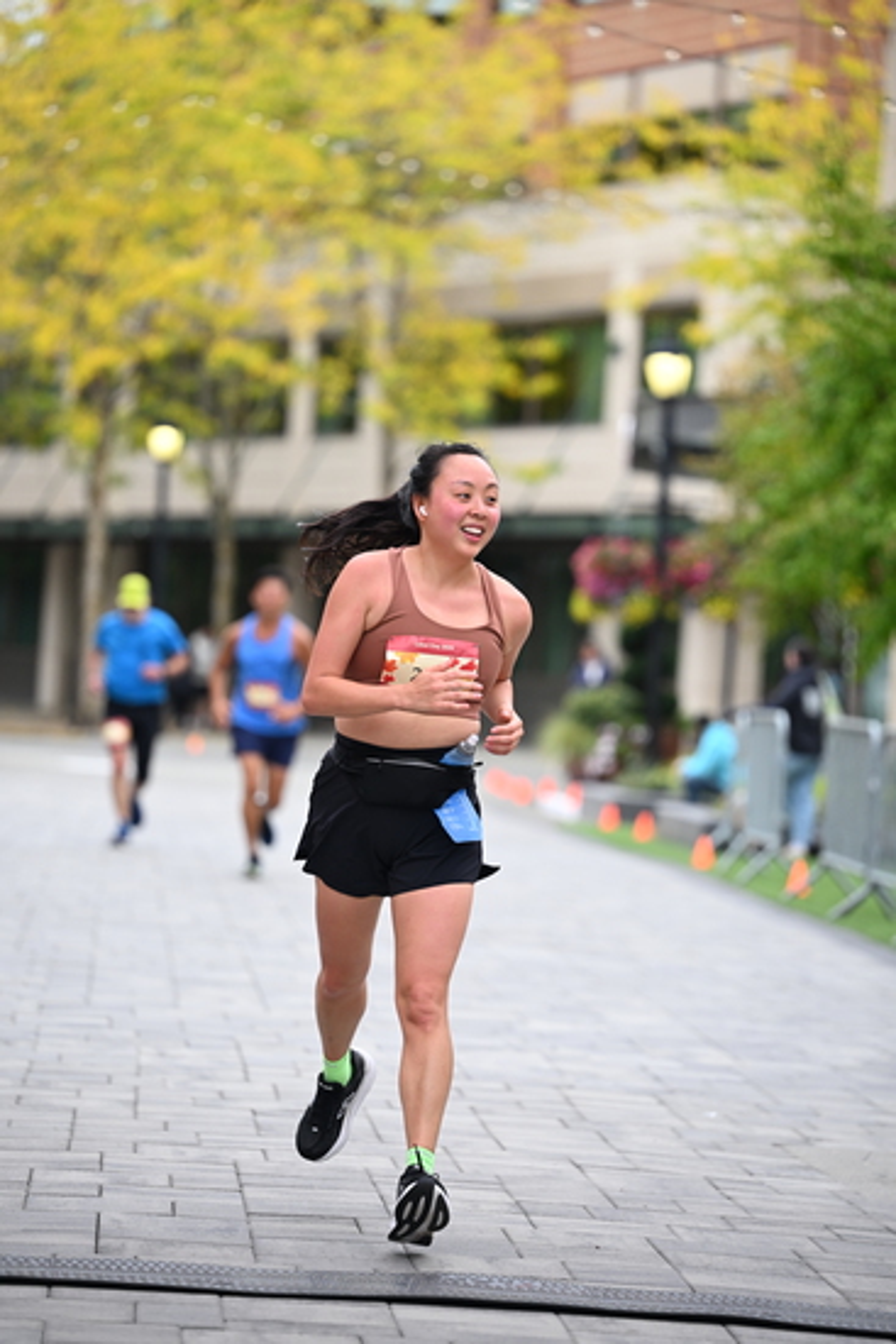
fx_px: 5223
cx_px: 448
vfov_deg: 14.6
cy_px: 672
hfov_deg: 9.8
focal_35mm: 140
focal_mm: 140
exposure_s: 1/1600
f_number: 2.8
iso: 640
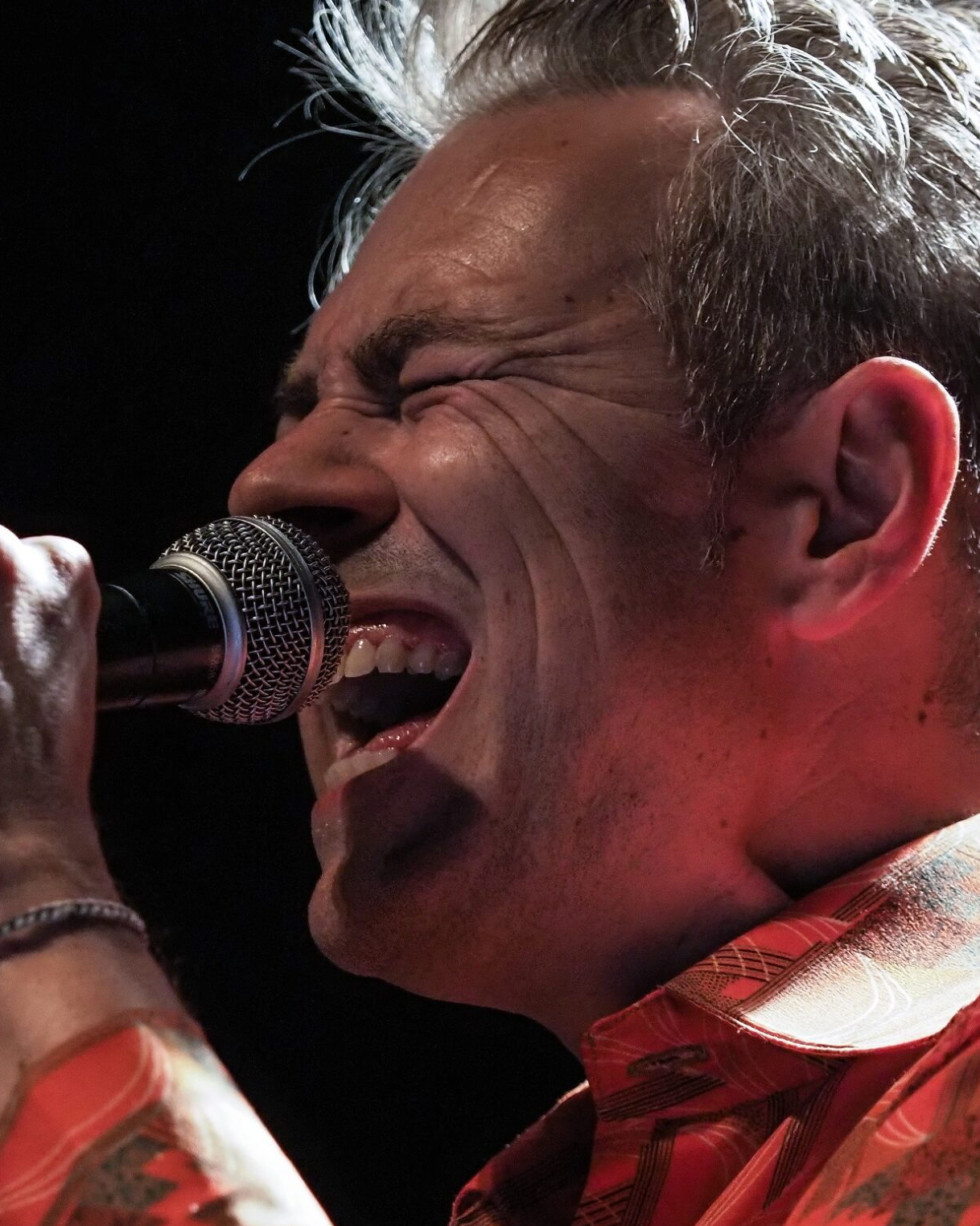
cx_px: 455
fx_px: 16064
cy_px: 824
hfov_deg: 3.5
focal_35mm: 443
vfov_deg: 4.4
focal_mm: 135
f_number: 2.8
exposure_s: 1/200
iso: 3200
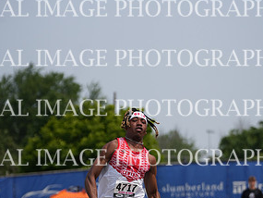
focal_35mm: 282
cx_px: 108
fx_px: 2143
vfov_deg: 5.3
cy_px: 182
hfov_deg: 7.0
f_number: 4
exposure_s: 1/6400
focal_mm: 144
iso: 320
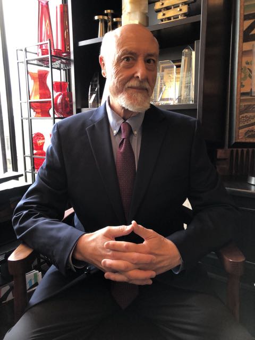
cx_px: 128
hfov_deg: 49.7
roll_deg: +0.8
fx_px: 275
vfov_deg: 63.4
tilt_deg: -9.8
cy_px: 170
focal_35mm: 28
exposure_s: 1/60
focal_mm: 3.99
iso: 100
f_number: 1.8
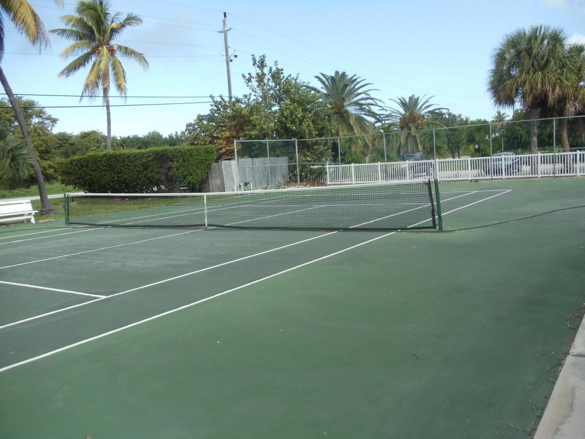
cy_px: 220
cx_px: 292
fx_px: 744
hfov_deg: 42.9
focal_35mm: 44
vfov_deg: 32.9
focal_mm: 6
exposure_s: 1/640
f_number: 3.5
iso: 100
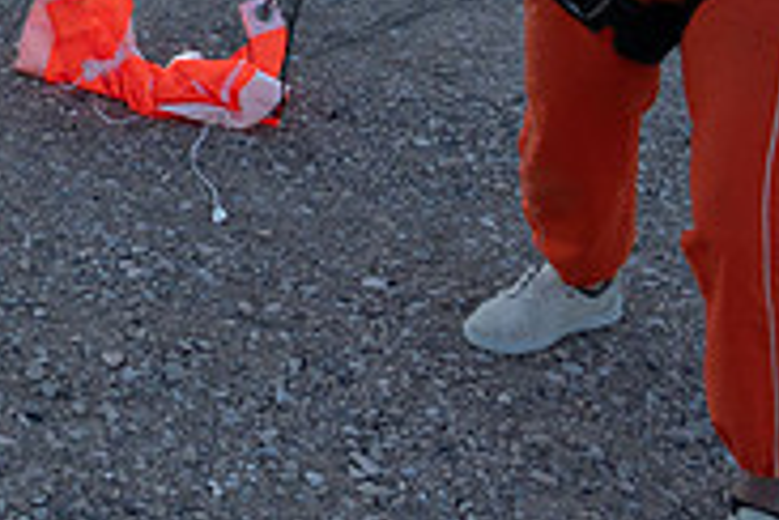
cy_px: -275
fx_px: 1644
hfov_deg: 23.0
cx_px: -294
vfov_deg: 16.3
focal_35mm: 76
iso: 1250
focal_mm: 24
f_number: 4
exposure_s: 1/2000
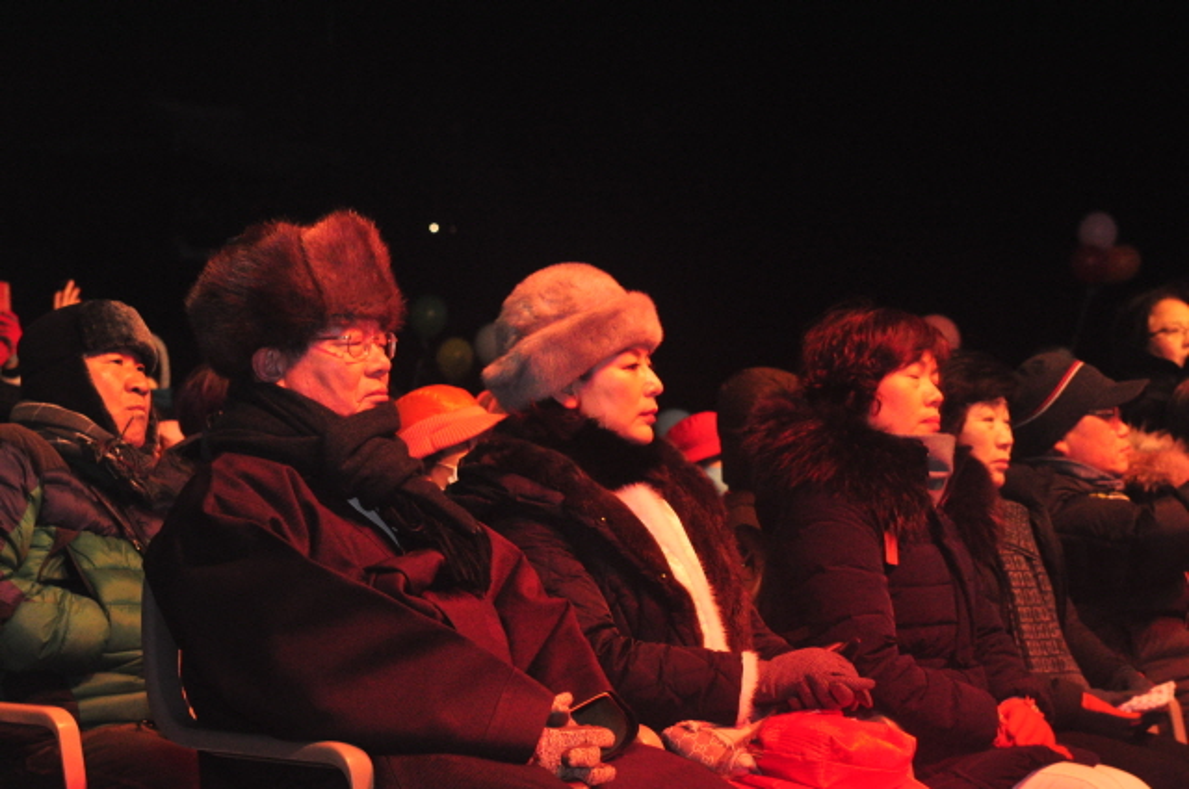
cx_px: 594
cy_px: 394
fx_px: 3463
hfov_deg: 19.5
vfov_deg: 13.0
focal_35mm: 105
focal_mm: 70
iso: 1600
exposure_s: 1/60
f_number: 7.1
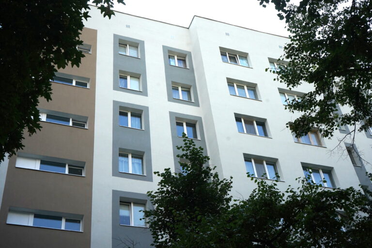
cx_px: 186
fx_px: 486
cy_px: 124
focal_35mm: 47
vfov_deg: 28.6
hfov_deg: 41.9
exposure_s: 1/2500
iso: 2000
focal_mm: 47
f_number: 8
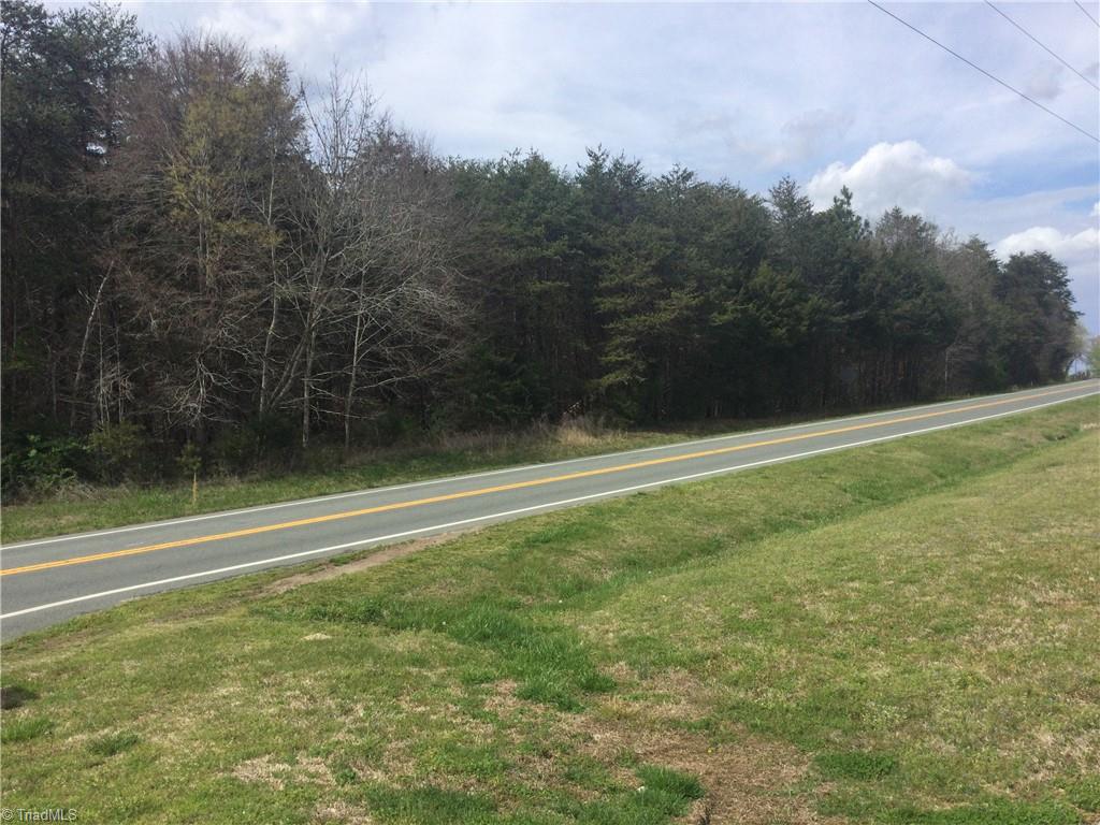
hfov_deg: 58.4
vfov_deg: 45.4
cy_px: 412
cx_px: 550
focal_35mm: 31
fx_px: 985
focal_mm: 3.3
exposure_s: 1/1852
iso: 25
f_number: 2.4
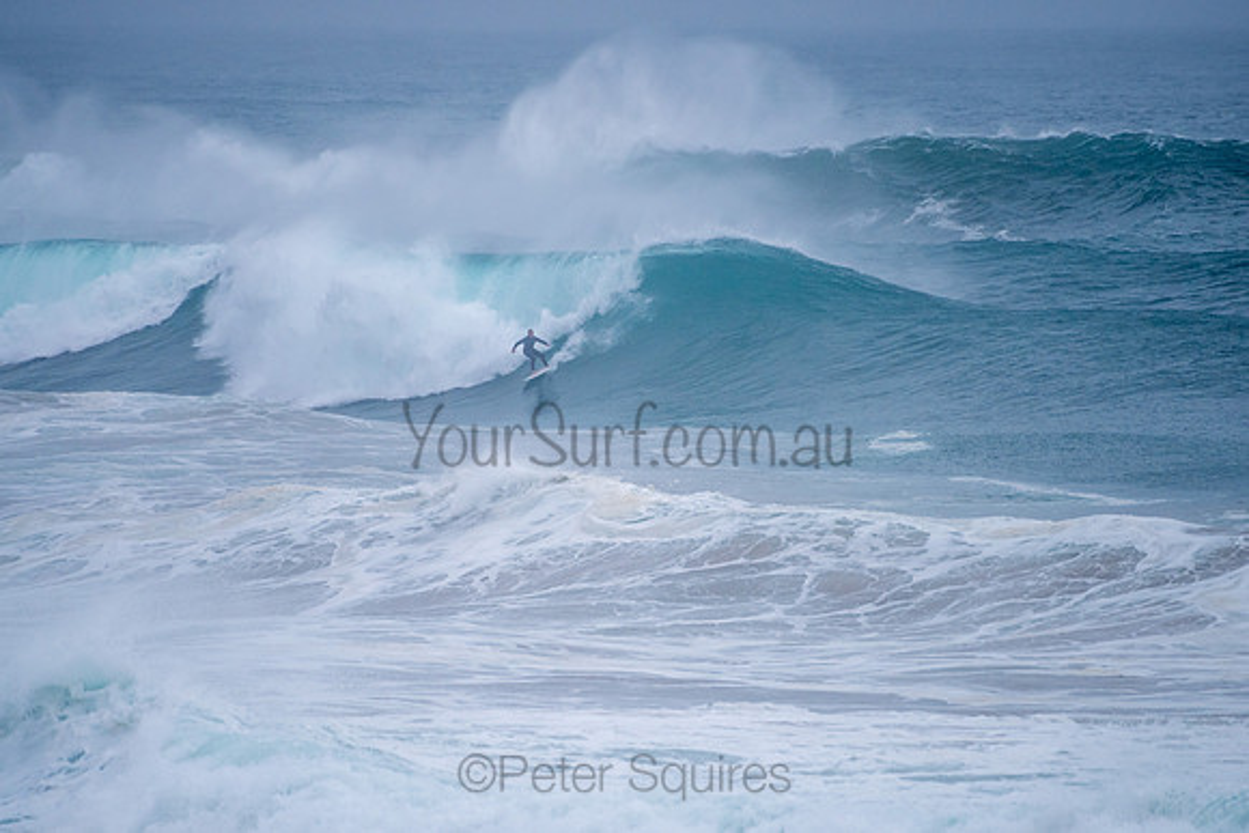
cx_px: 600
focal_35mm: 613
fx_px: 21279
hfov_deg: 3.4
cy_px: 385
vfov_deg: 2.2
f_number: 5.6
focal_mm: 500
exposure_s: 1/1250
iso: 450
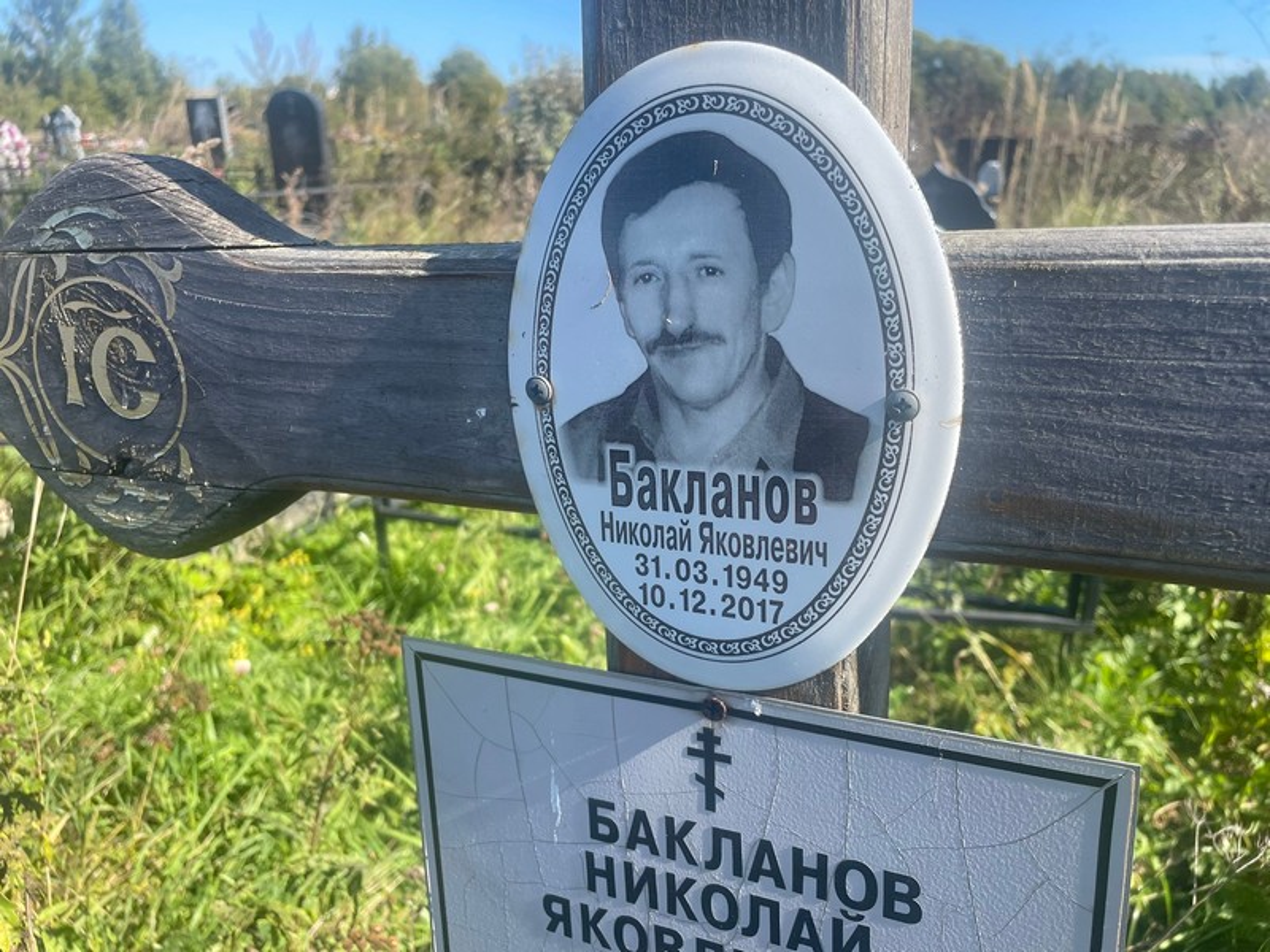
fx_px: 954
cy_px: 476
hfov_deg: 67.3
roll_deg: +2.4
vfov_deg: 53.1
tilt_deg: -13.1
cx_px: 635
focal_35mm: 26
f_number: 1.6
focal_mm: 4.2
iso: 32
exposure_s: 1/1595
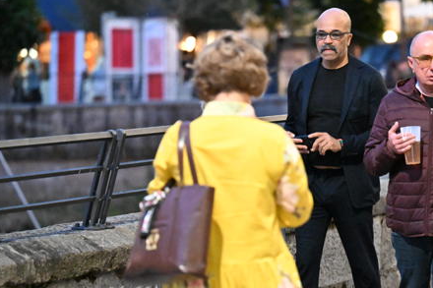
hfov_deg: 10.1
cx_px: 302
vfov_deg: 6.7
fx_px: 2453
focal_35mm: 204
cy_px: 176
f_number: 2.8
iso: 20000
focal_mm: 130
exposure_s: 1/160
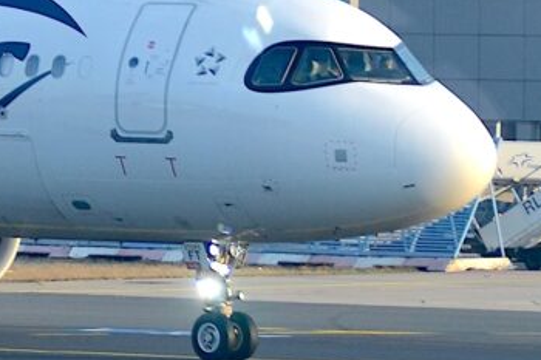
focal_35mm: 865
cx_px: -524
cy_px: -19
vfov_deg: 1.6
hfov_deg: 2.4
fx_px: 12992
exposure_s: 1/125
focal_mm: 112
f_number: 5.3
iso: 100
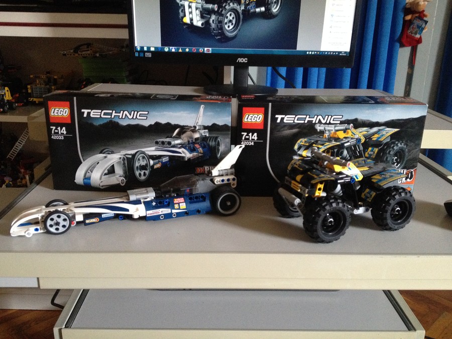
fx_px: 457
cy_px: 170
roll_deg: -1.4
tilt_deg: -16.5
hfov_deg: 52.6
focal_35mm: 35
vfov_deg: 40.7
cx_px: 226
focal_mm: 4.28
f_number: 2.4
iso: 400
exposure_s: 1/20
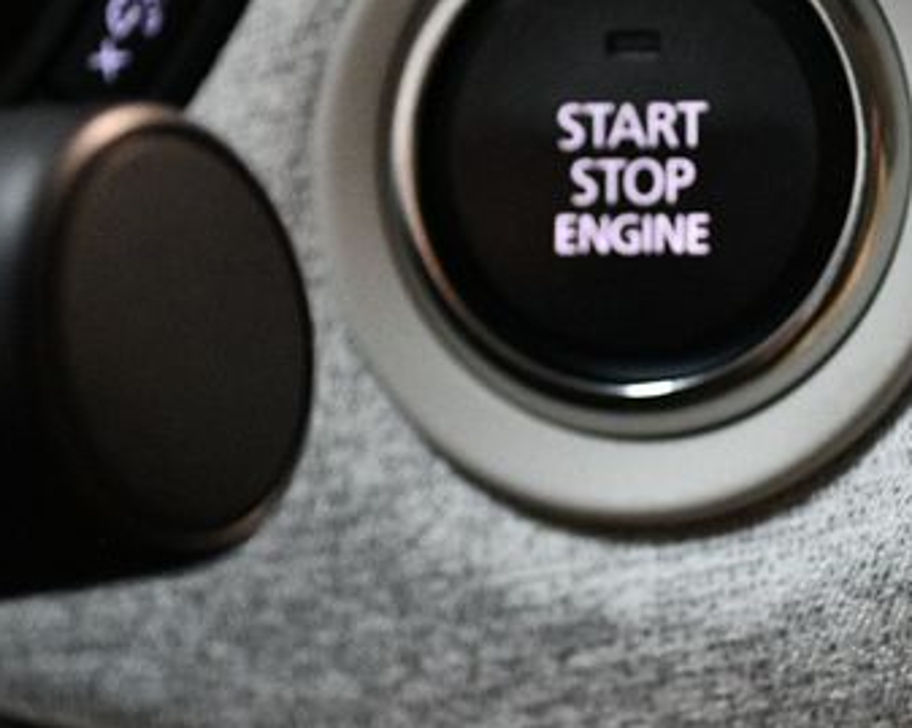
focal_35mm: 107
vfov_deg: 14.4
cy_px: 401
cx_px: 639
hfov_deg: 17.9
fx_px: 2886
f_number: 5.3
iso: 5000
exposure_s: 1/60
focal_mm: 40
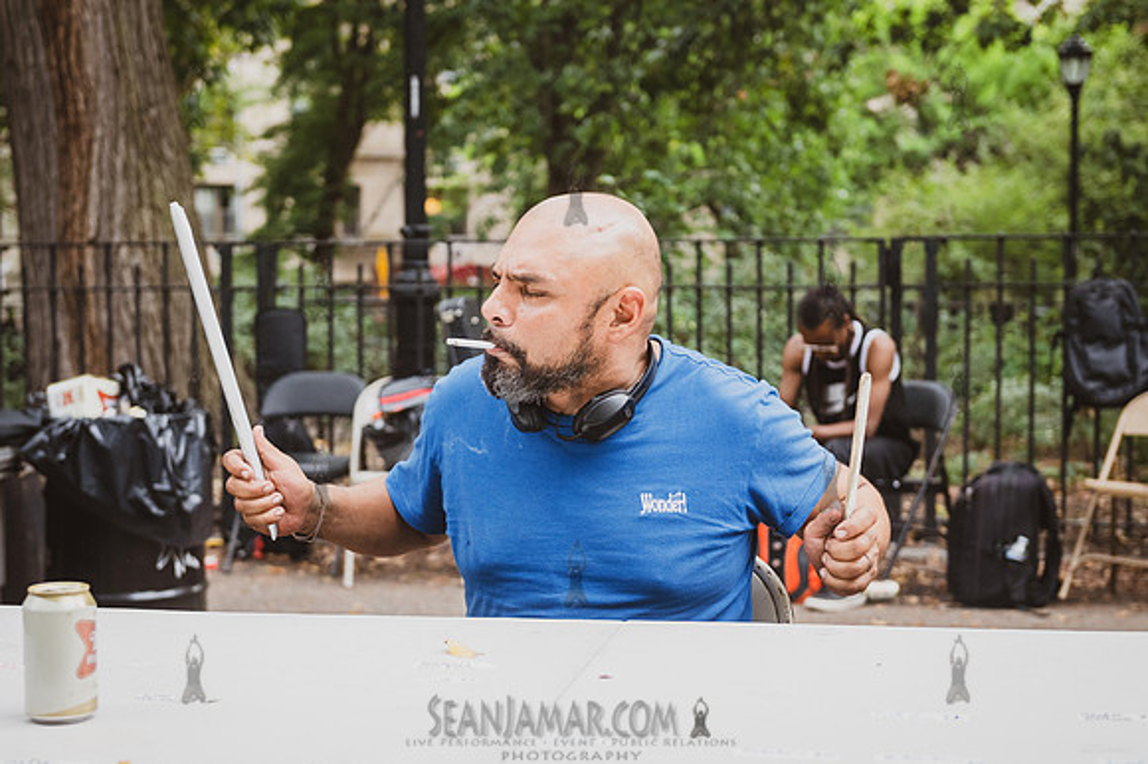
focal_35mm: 62
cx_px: 523
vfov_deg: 21.7
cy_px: 408
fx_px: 1989
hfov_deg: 32.2
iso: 2000
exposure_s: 1/640
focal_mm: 55
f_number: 4
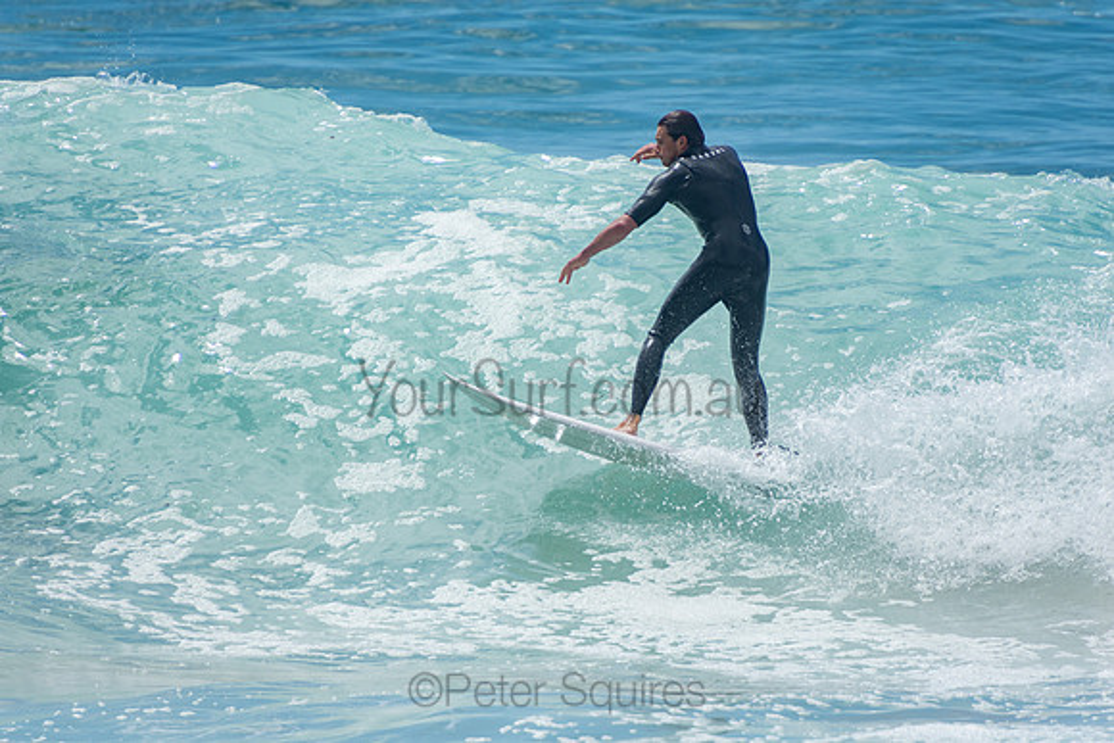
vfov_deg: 2.3
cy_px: 372
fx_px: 18570
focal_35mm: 600
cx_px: 557
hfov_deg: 3.4
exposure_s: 1/1250
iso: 180
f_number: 5.6
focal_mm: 400
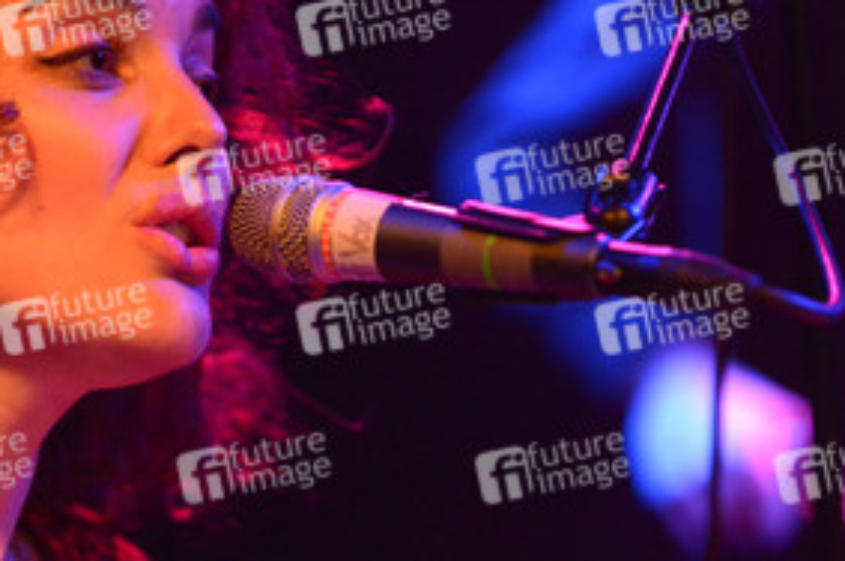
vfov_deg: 7.2
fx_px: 4478
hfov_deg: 10.8
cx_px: 294
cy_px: 245
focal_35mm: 191
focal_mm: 120
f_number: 2.8
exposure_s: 1/200
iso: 8063
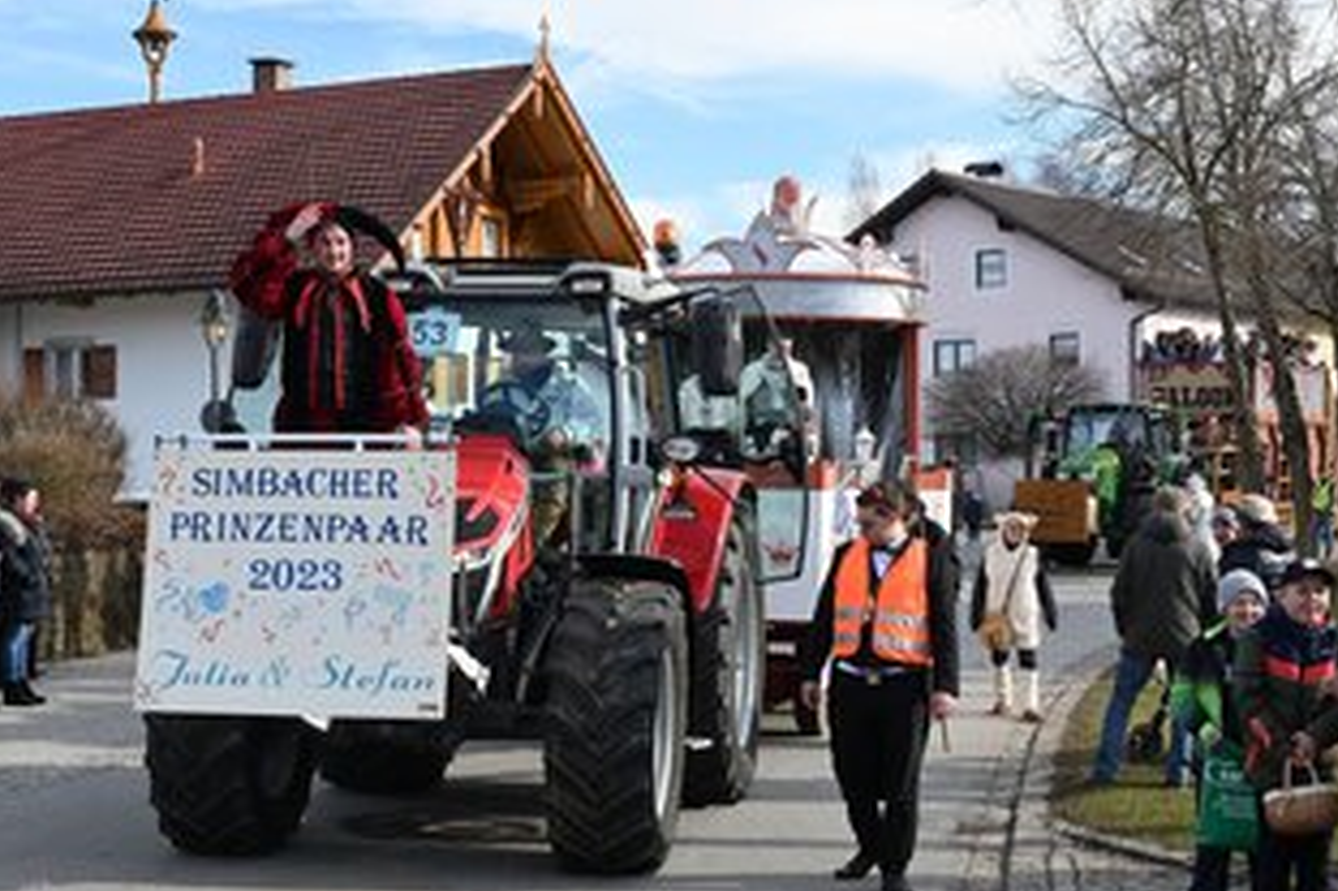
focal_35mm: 63
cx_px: 568
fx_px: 2340
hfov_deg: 31.9
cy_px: 499
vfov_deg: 21.5
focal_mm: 49
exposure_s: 1/500
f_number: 13
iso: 1000
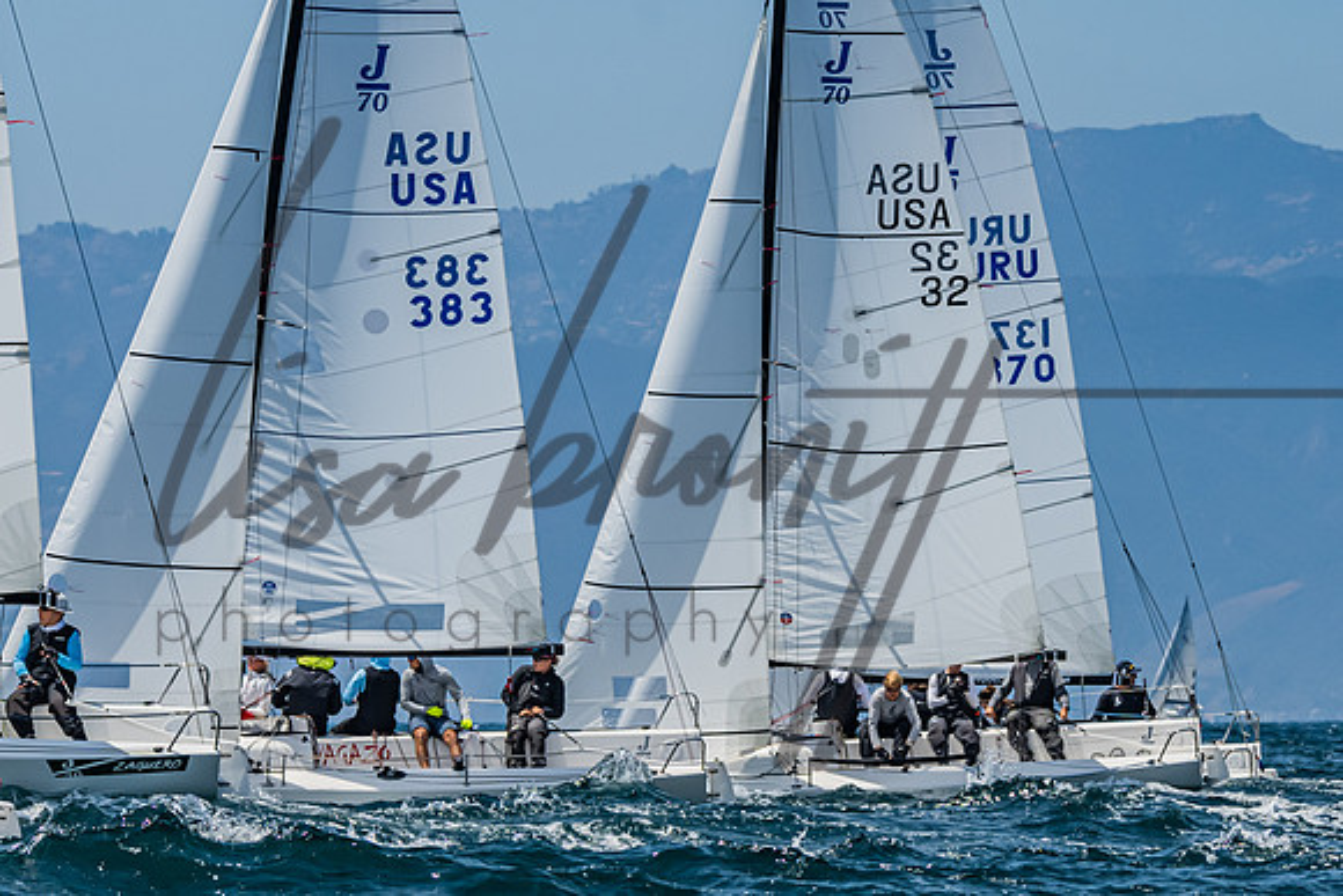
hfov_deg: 5.6
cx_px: 360
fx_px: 13792
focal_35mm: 370
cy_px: 501
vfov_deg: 3.7
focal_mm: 180
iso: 400
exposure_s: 1/2000
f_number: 6.3
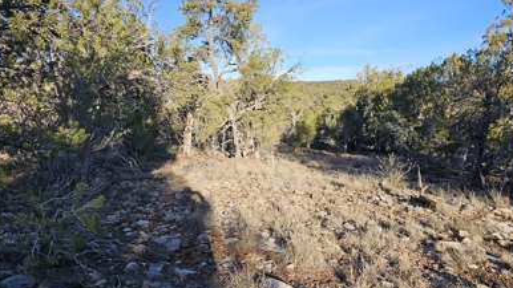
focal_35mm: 26
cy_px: 155
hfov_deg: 71.9
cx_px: 260
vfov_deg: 44.3
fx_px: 354
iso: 10
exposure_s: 1/403
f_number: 1.7
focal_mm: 6.3
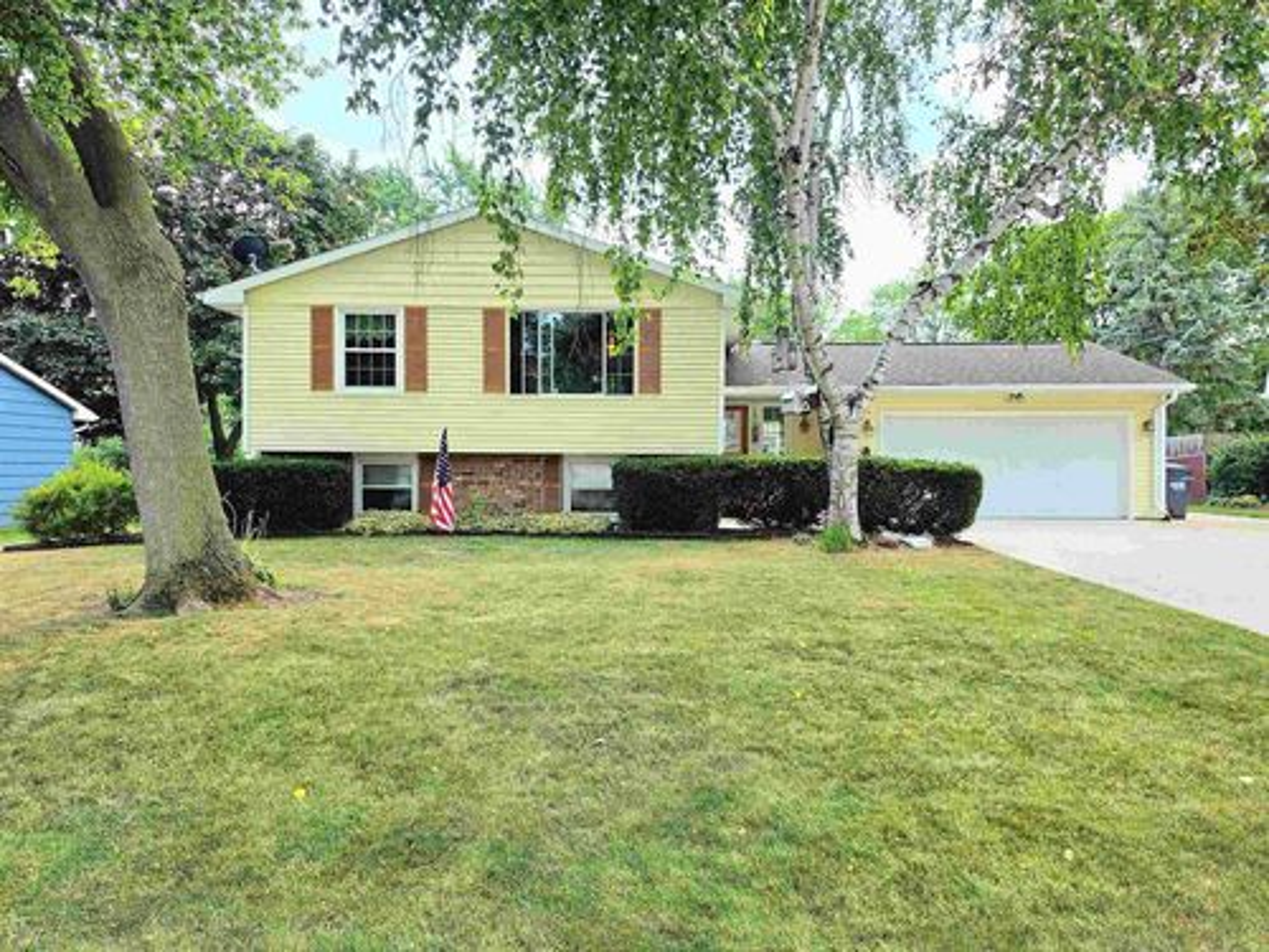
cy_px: 476
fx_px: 843
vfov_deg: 58.9
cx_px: 634
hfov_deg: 73.9
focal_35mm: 23
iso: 64
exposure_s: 1/5000
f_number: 1.4
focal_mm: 6.5
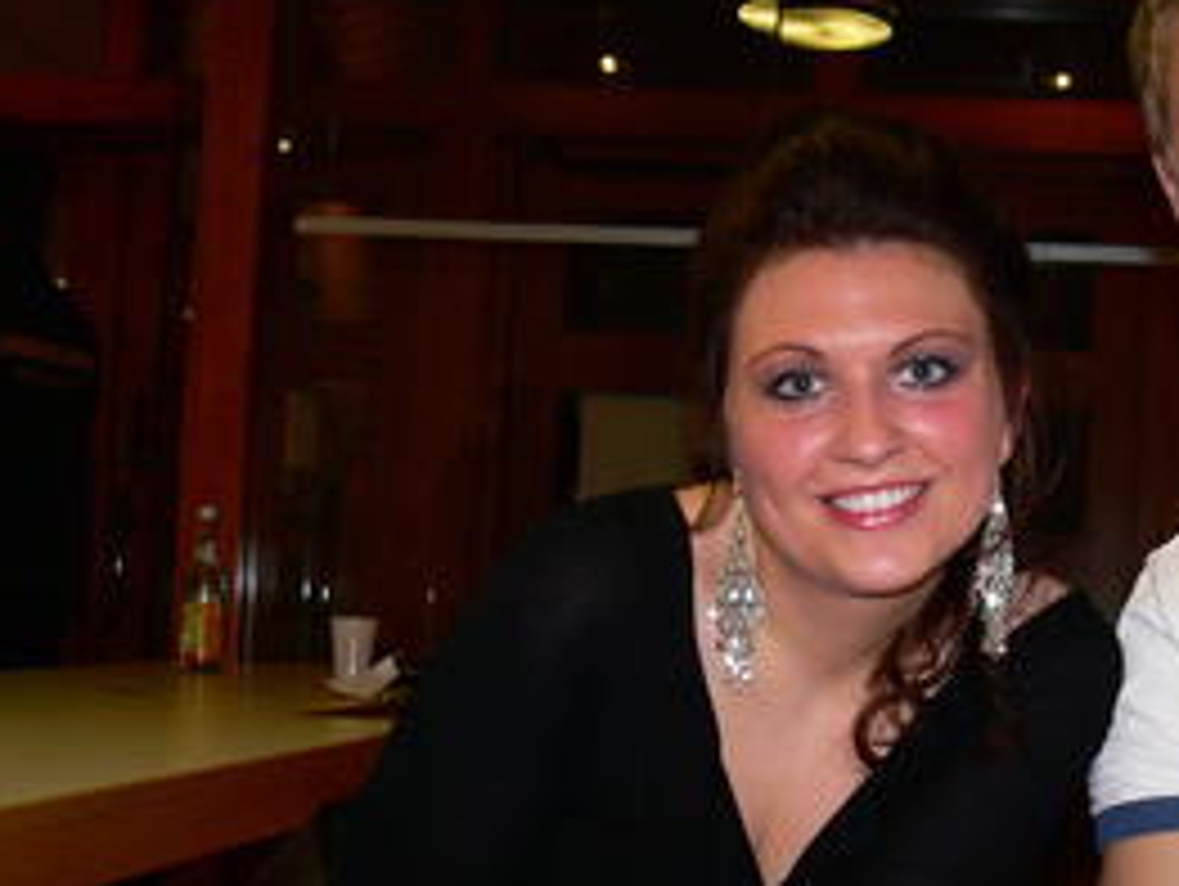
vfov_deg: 23.3
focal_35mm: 63
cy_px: 535
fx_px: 2148
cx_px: 1012
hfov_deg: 29.7
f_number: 2.8
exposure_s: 1/30
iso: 100
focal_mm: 7.4
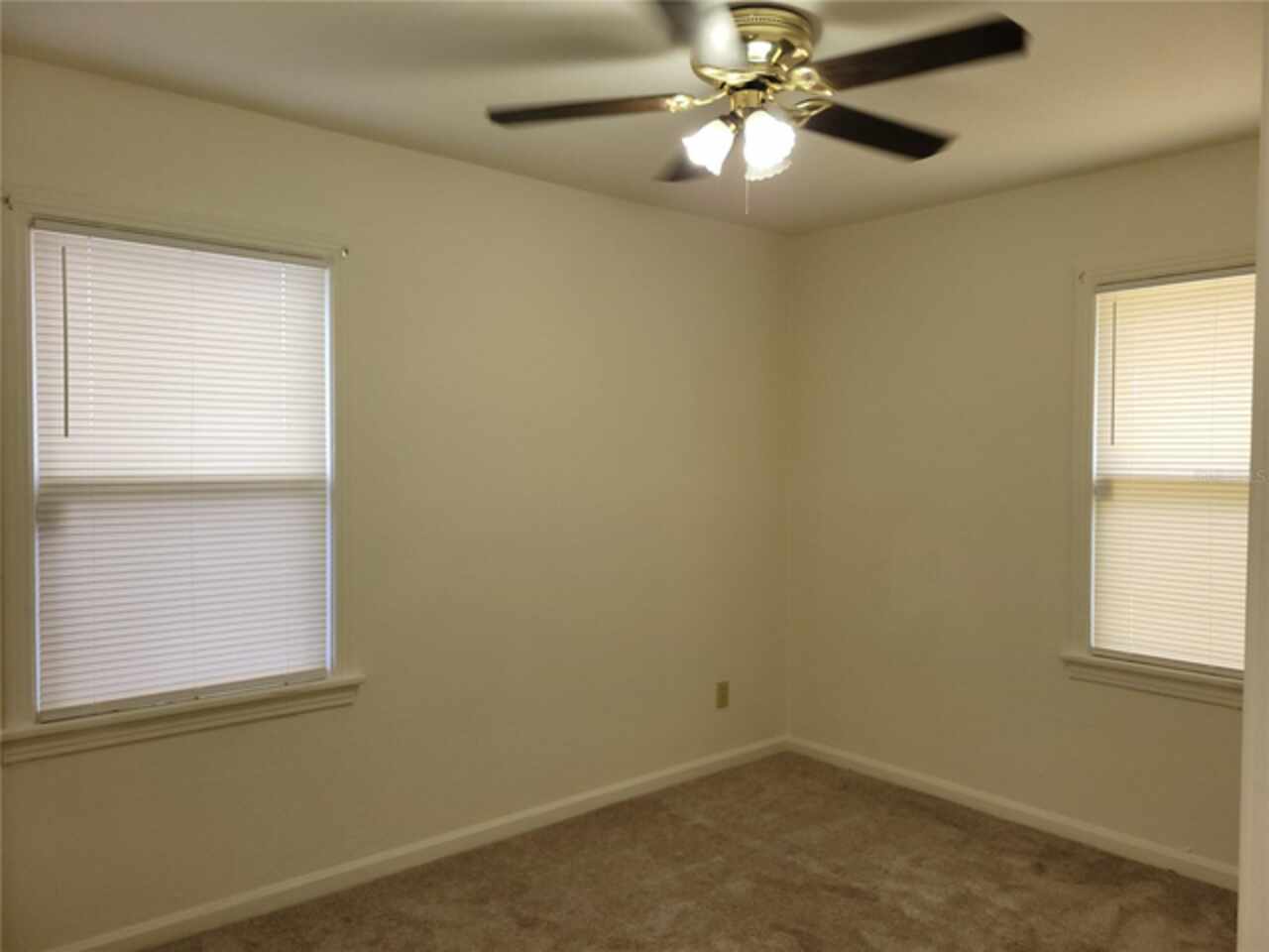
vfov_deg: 53.1
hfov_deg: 67.3
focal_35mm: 26
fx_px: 953
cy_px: 476
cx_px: 634
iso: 64
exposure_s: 1/120
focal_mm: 5.4
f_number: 1.8
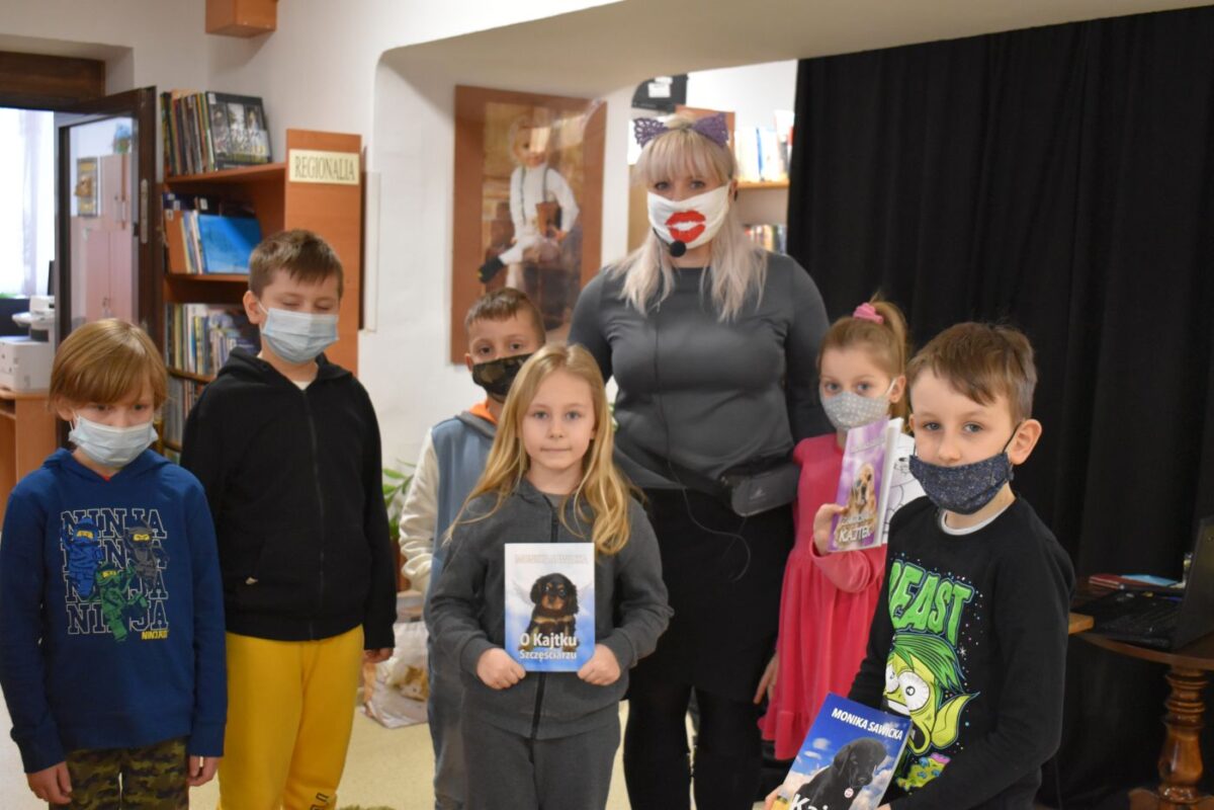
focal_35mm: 40
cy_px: 405
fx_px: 1366
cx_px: 607
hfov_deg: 47.9
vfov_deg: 33.0
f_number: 4
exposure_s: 1/60
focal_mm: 27
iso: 2500
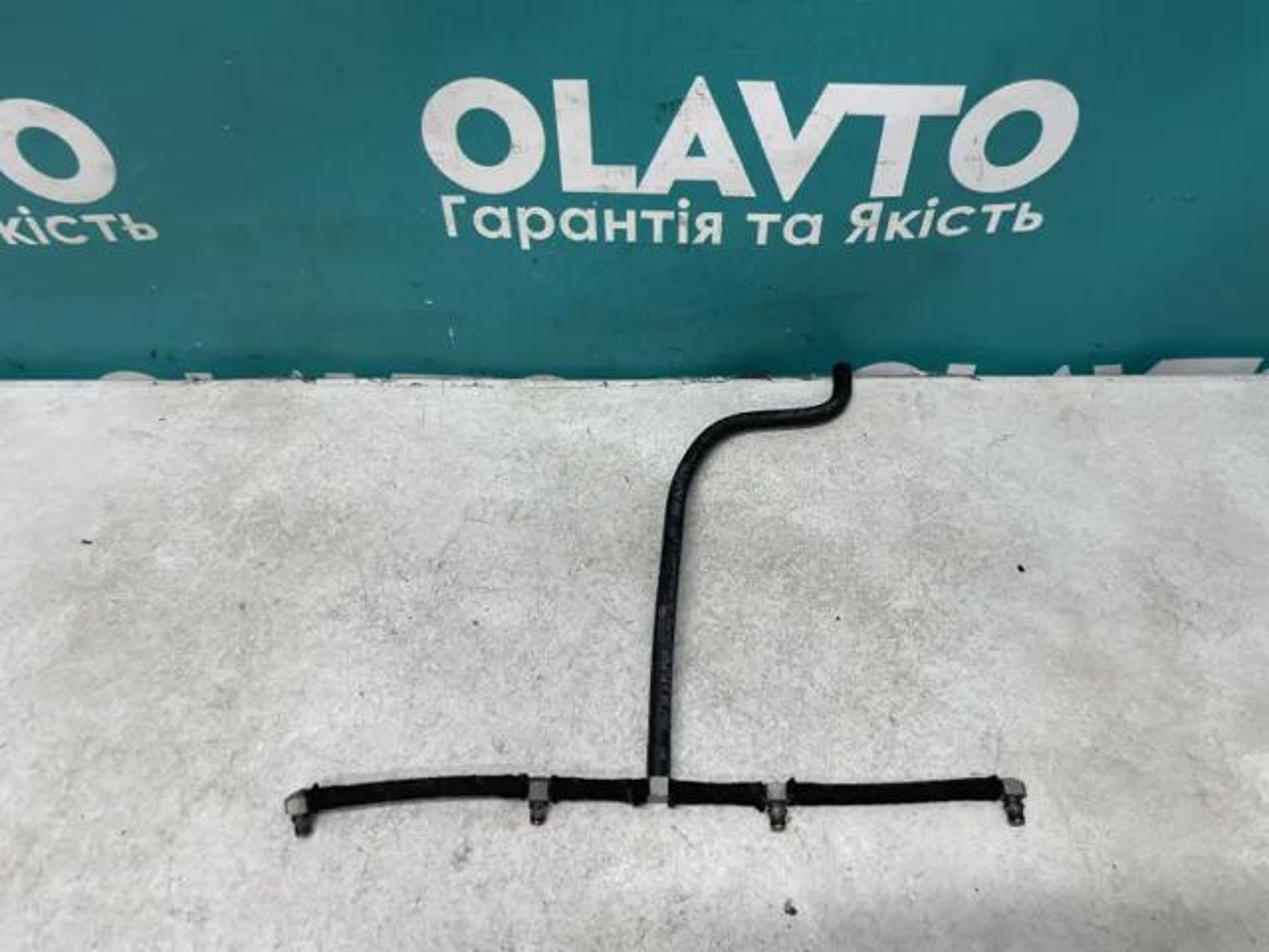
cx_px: 634
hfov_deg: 67.3
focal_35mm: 26
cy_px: 476
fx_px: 953
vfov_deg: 53.1
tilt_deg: -52.3
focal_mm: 4.2
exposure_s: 1/100
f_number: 1.6
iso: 80
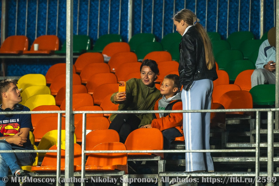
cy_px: 93
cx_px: 140
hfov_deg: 6.9
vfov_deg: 4.6
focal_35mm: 300
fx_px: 2325
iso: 1600
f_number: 3.5
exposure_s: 1/1000
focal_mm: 200
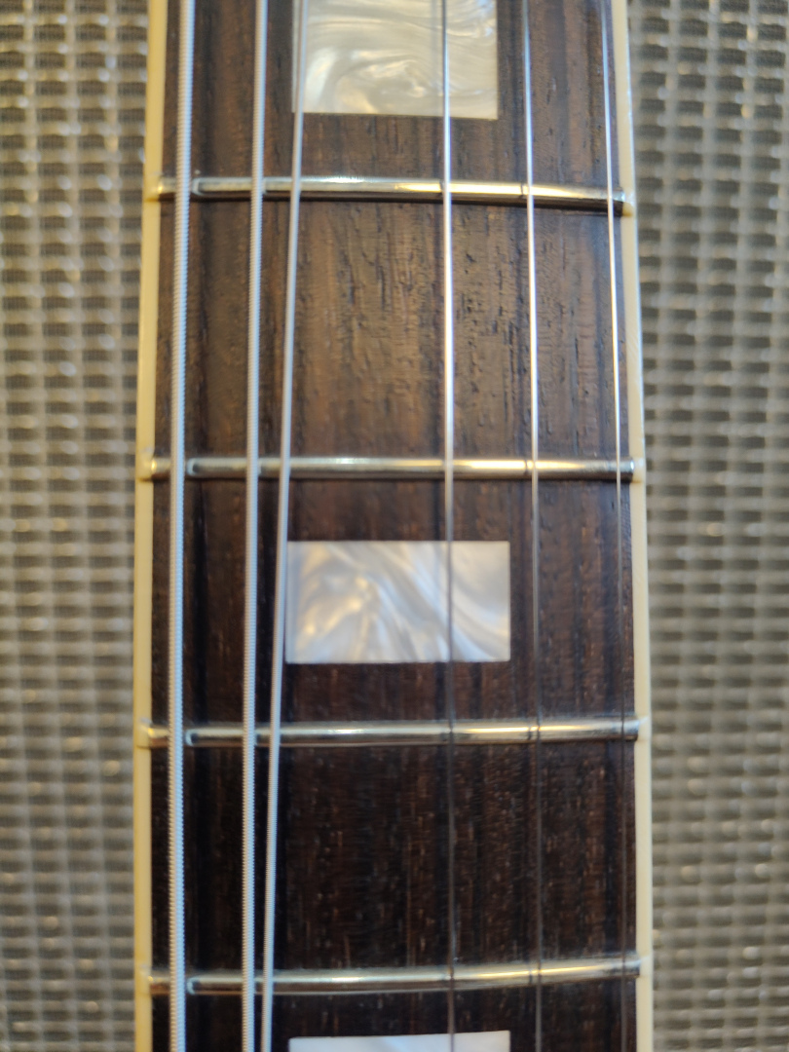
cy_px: 526
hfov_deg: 56.8
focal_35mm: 24
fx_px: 729
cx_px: 394
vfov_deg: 71.6
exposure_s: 1/60
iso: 125
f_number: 1.8
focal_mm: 5.59
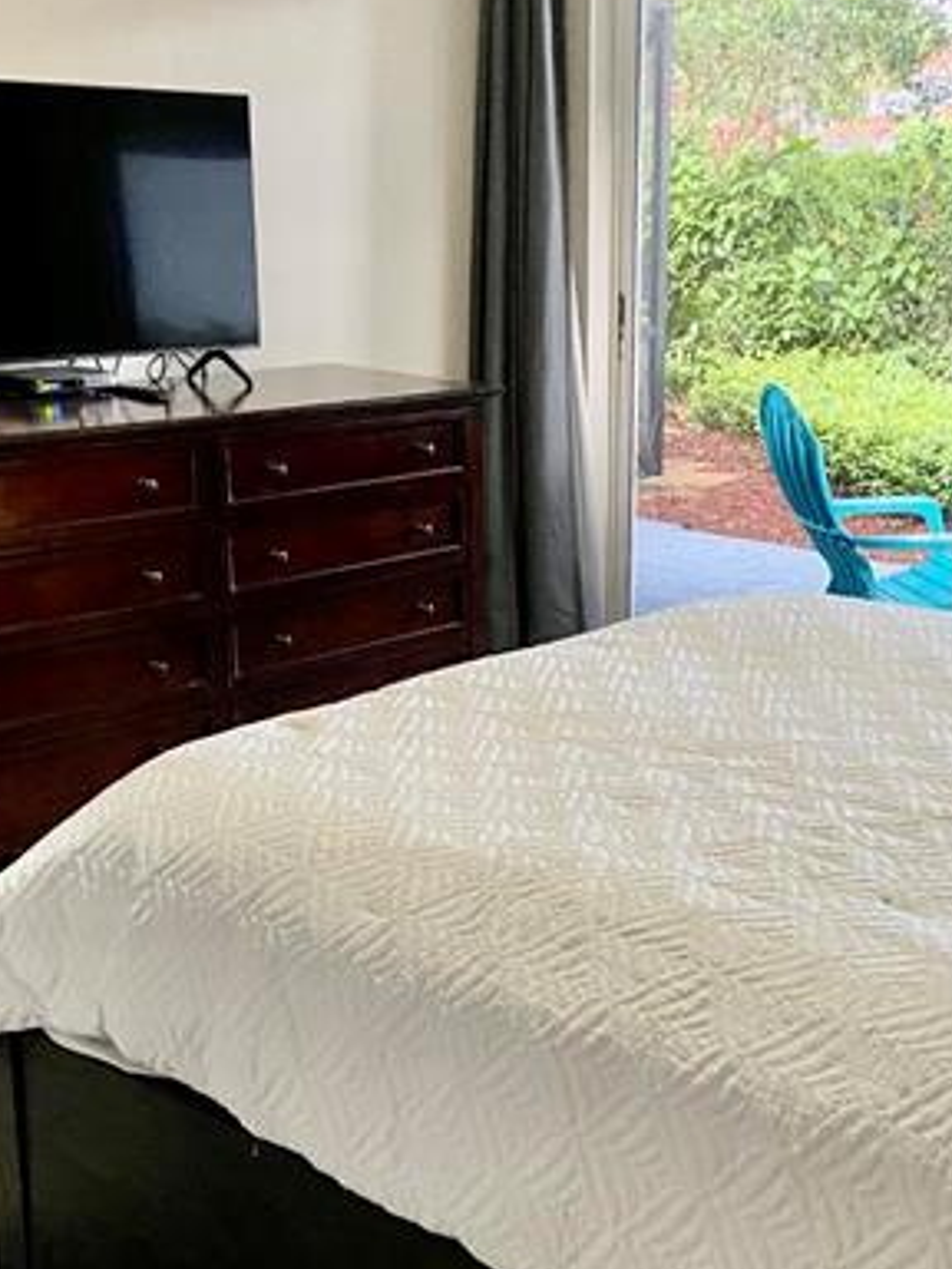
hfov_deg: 27.9
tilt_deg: -17.6
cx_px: 635
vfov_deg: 36.7
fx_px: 1907
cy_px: 740
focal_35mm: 52
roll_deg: -1.6
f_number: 1.8
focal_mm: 4.25
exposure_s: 1/40
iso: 500
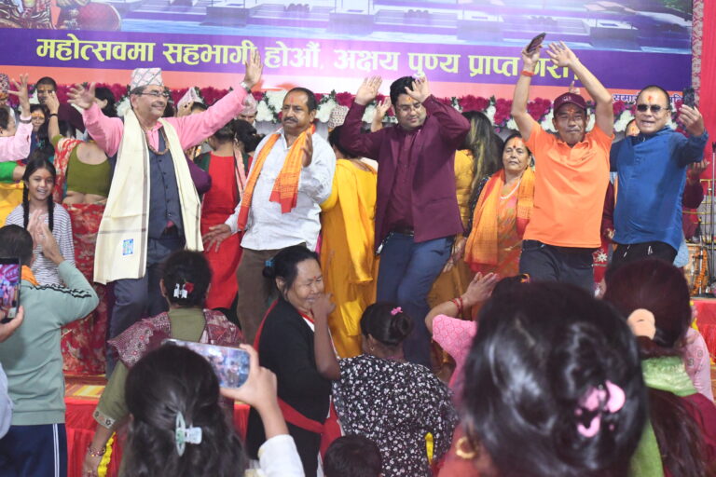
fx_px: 2088
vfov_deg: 13.0
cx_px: 358
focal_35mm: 105
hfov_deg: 19.5
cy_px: 238
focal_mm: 70
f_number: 7.1
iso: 10000
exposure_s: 1/160
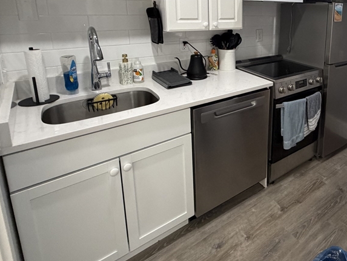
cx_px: 273
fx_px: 251
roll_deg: -1.3
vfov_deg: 52.1
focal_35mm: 25
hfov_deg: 63.9
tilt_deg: -12.1
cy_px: 59
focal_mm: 2.22
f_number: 2.2
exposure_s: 1/60
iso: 320
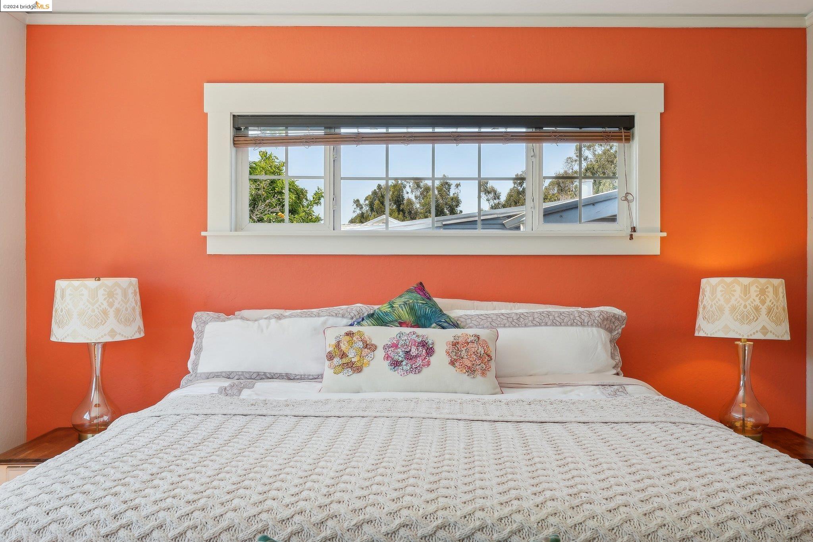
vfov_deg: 43.6
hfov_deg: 61.9
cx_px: 406
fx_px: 677
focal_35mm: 30
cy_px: 271
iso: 100
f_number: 8
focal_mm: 20.3
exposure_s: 1/40
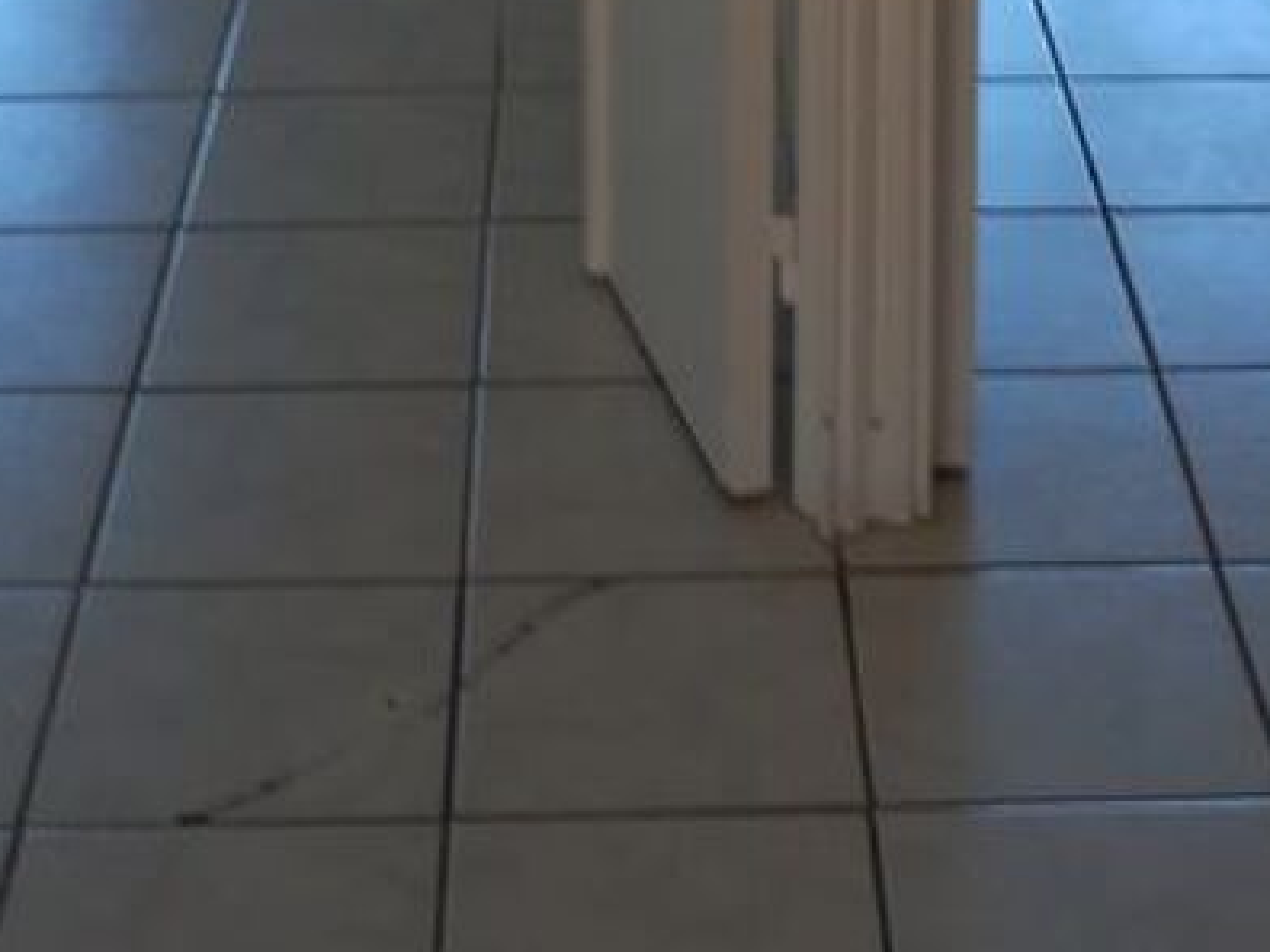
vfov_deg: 14.5
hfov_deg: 21.5
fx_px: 3339
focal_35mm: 91
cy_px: -678
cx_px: 657
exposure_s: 1/60
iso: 32
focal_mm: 4
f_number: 1.8
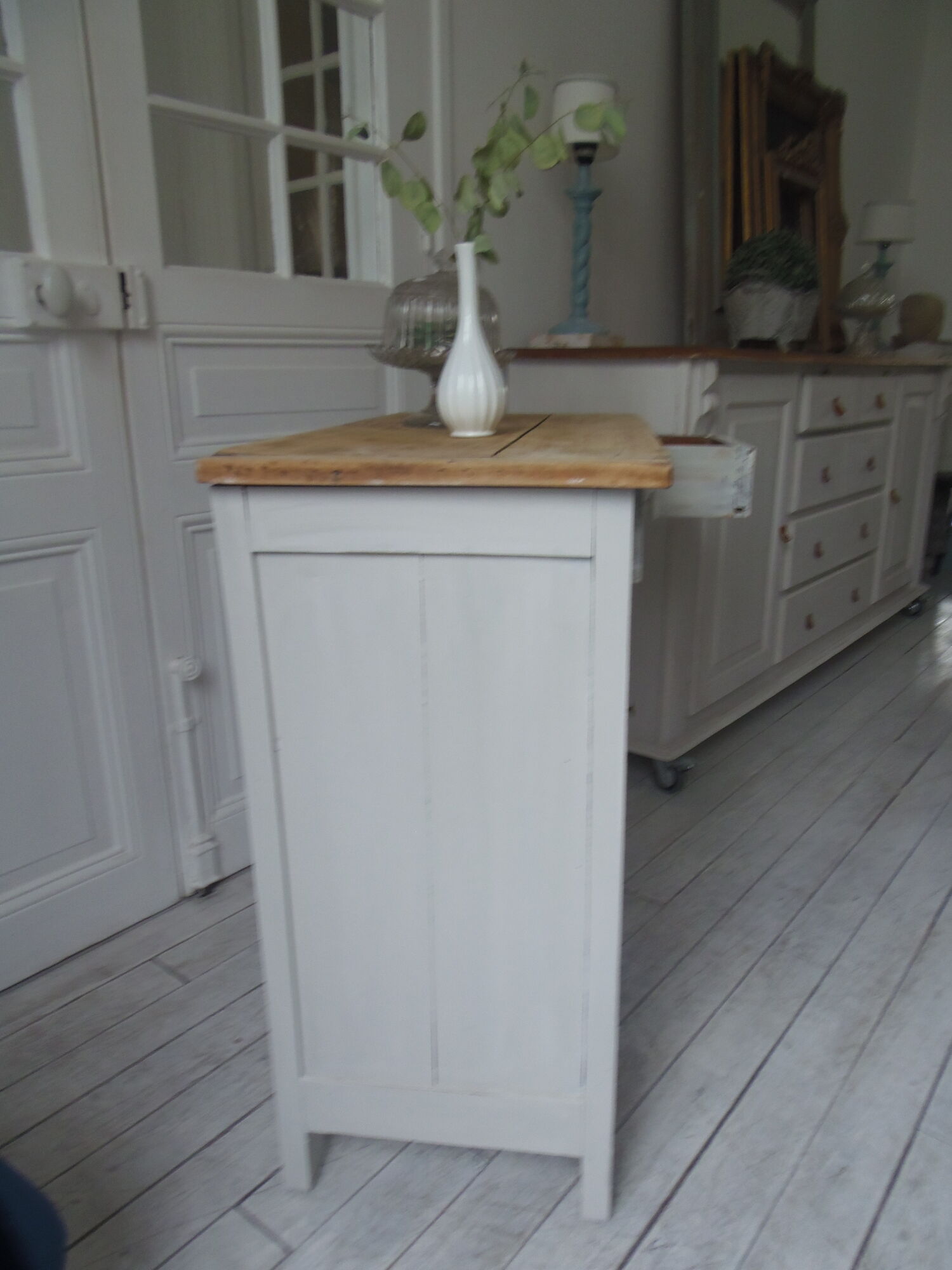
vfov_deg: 71.6
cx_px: 476
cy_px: 635
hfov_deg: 56.8
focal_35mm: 24
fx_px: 880
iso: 100
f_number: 2.9
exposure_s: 1/30
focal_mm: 4.3
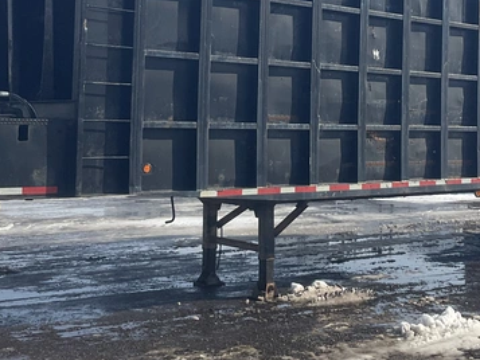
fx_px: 846
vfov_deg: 23.8
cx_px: 311
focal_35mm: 61
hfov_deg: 31.5
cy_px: 84
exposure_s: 1/2427
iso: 25
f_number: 1.8
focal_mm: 3
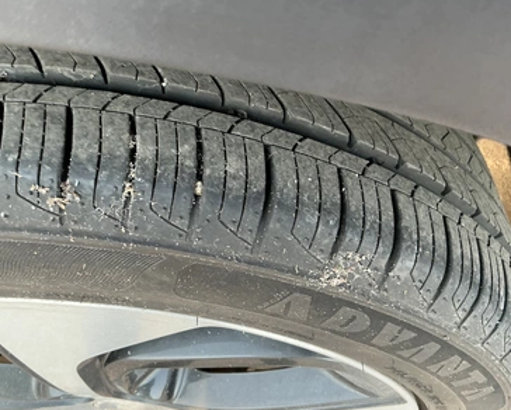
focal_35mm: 30
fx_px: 454
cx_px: 236
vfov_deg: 48.6
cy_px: 204
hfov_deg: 58.6
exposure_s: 1/122
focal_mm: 3
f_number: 1.8
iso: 40
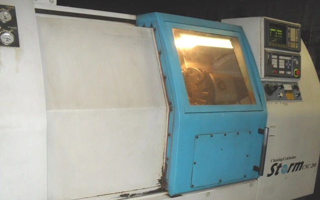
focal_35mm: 38
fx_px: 331
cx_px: 159
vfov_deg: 33.5
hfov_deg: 51.5
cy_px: 122
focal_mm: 6.3
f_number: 3.2
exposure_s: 1/45
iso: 200
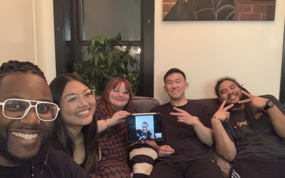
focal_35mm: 34
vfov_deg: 37.2
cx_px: 143
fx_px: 264
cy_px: 98
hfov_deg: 56.7
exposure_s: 1/20
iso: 500
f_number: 2.2
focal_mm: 2.87
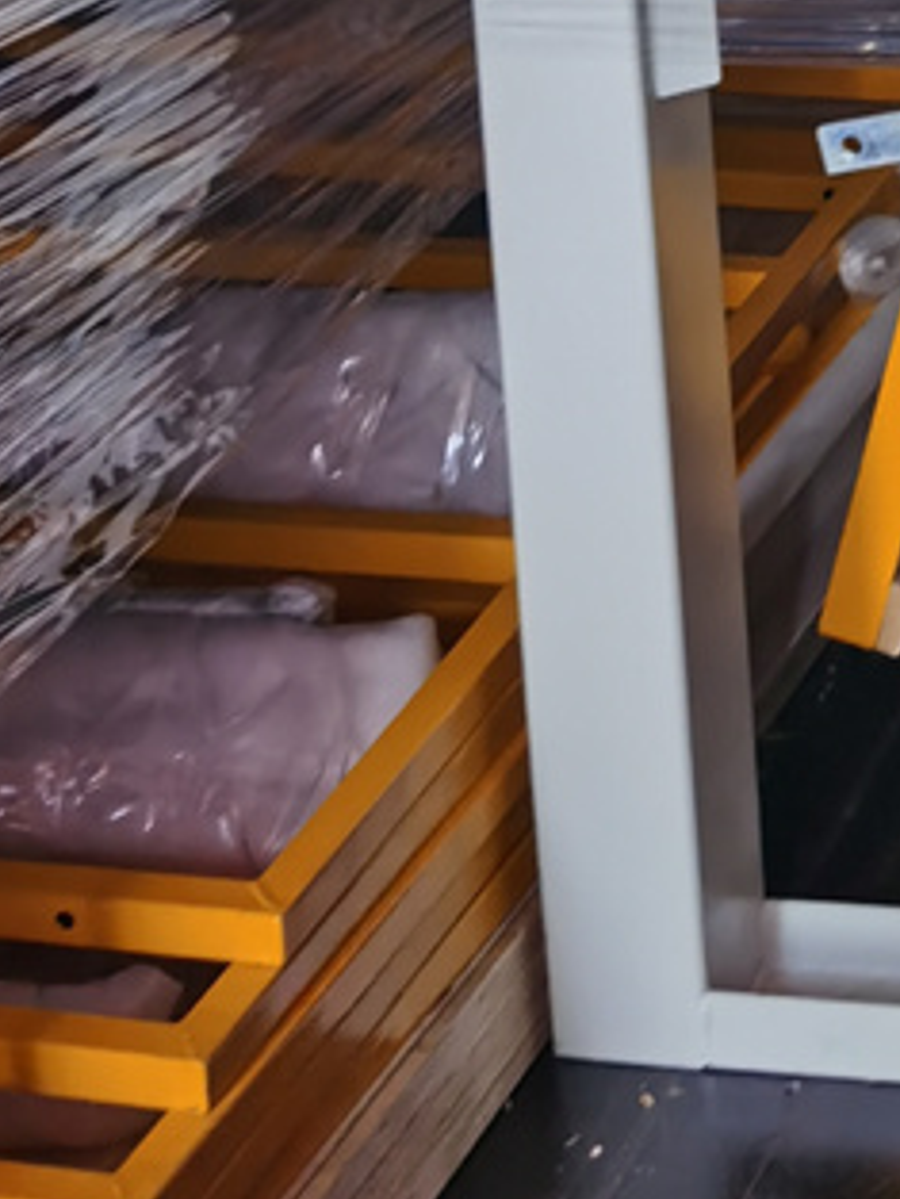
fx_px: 3984
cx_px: 1620
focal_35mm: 115
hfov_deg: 11.9
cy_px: -753
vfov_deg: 15.4
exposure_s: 1/112
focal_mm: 5.56
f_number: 1.6
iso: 50
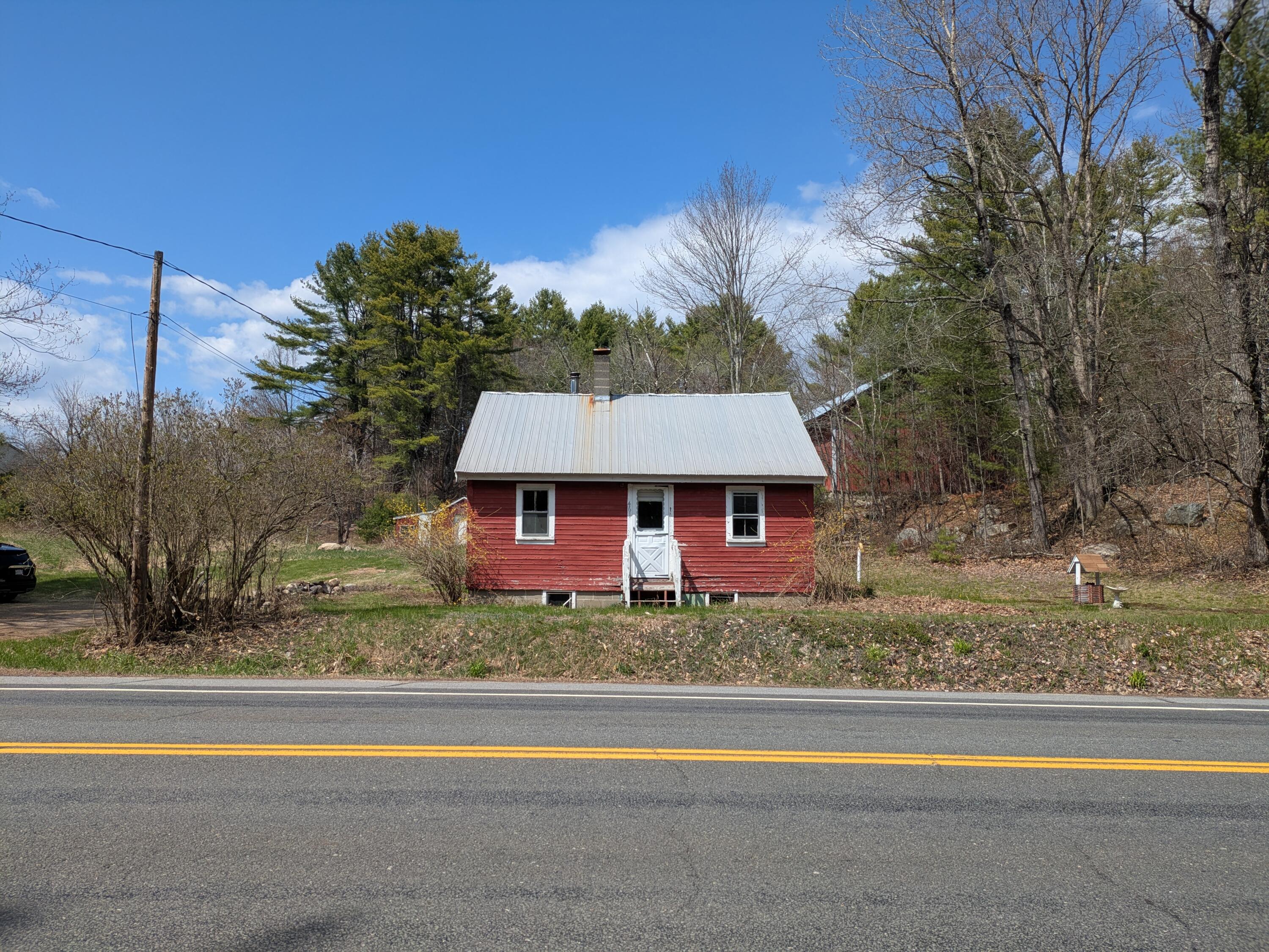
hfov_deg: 69.4
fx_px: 917
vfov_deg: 54.9
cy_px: 476
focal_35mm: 25
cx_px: 634
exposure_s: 1/2370
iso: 42
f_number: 1.89
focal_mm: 5.43
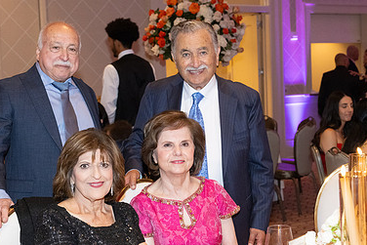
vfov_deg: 19.2
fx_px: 724
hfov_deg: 28.4
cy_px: 150
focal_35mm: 71
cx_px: 161
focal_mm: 46
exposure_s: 1/100
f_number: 5.6
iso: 4000
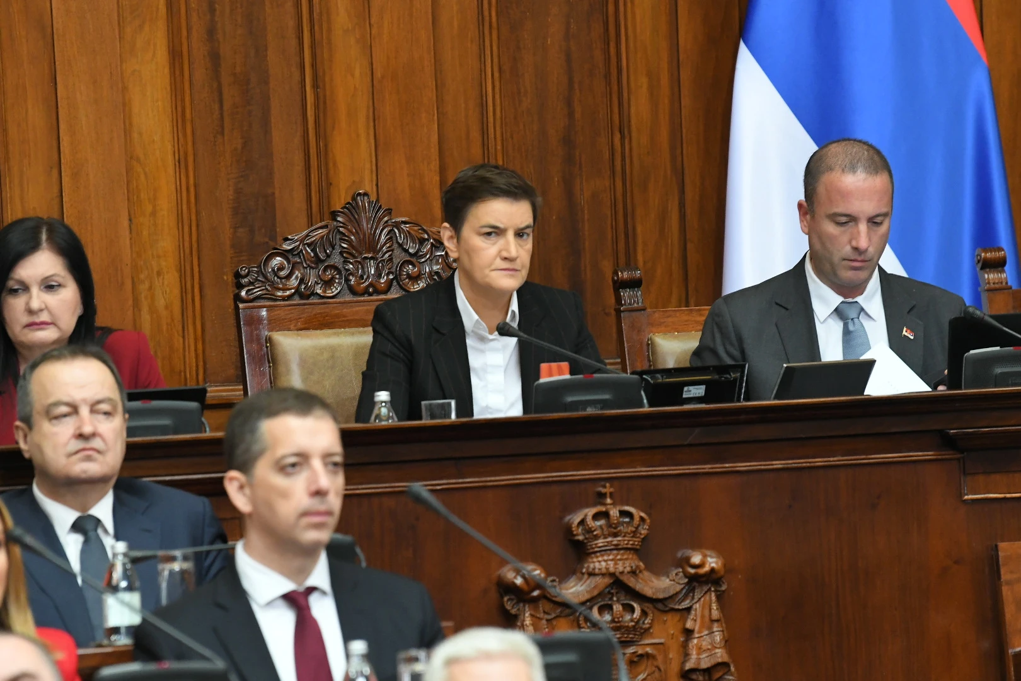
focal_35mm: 300
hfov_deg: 6.9
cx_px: 510
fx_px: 8508
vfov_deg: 4.6
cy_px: 340
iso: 3200
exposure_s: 1/320
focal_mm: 200
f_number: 4
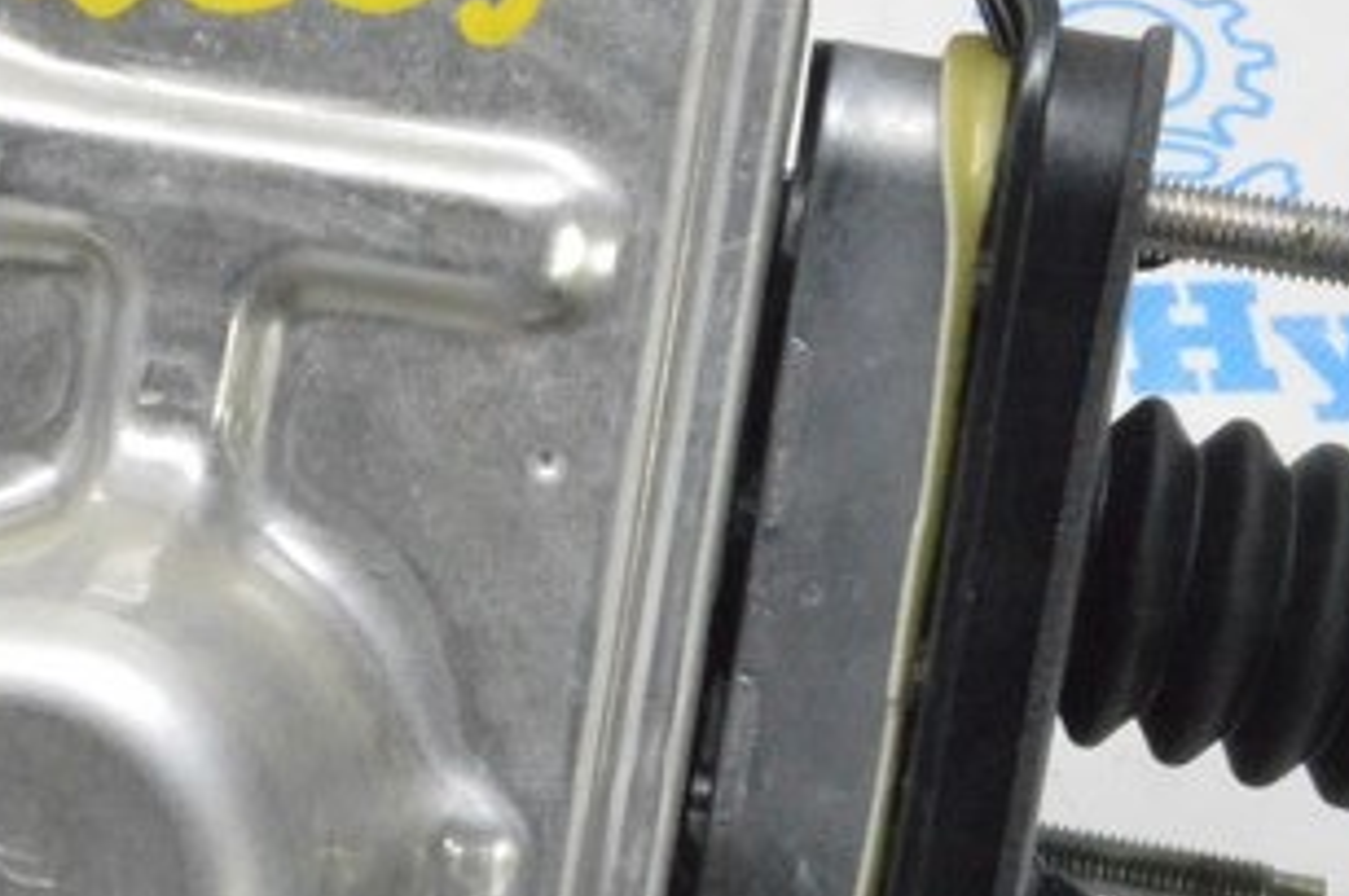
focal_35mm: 130
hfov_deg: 15.7
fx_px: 4866
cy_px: 143
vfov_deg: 10.5
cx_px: 360
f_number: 20
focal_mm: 26
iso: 6400
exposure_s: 1/20
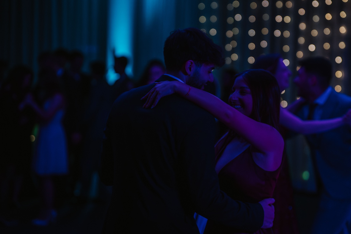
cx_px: 199
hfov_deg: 18.6
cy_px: 112
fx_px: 1073
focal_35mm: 110
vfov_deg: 12.5
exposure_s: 1/320
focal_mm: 95
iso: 6400
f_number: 2.8
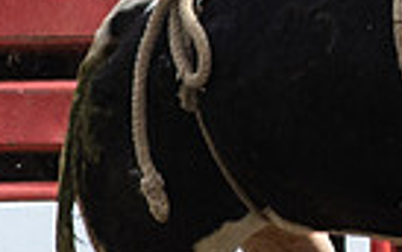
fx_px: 34959
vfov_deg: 0.4
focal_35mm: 3187
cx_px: 530
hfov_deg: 0.7
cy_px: 116
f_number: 4
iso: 1250
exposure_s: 1/8000
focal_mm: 300
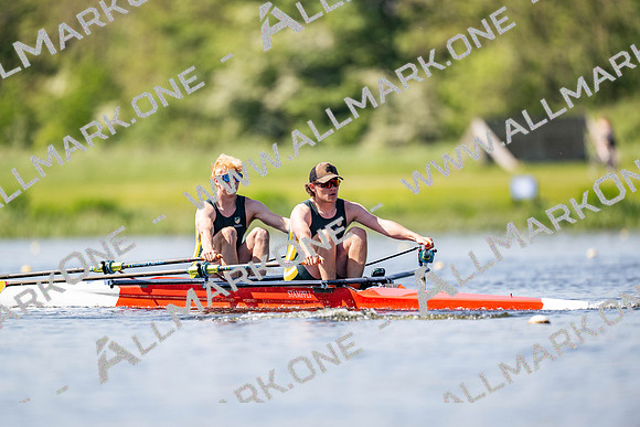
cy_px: 214
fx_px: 10669
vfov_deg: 2.3
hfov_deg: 3.4
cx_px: 320
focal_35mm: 600
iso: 320
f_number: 4
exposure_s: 1/2500
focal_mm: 600
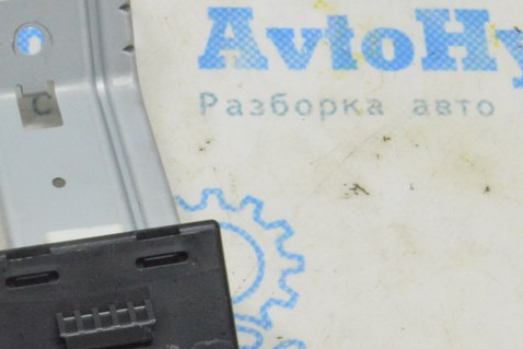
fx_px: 1773
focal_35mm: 122
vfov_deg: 11.2
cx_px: 71
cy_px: 333
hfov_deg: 16.6
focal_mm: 38
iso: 6400
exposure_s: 1/20
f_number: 20
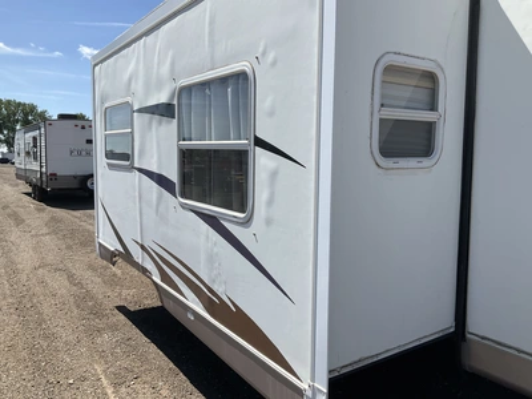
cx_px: 266
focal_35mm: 29
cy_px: 200
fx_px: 446
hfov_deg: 61.7
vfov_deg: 48.2
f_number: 1.8
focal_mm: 3
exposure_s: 1/1848
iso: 25
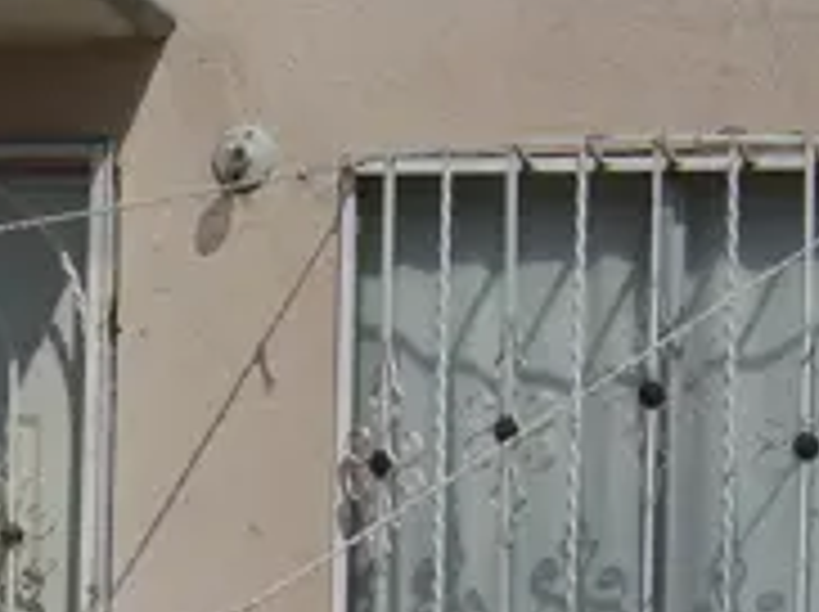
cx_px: 27
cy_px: 598
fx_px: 2883
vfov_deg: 12.0
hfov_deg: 15.9
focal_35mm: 122
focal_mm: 6
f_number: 4.8
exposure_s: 1/1500
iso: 80
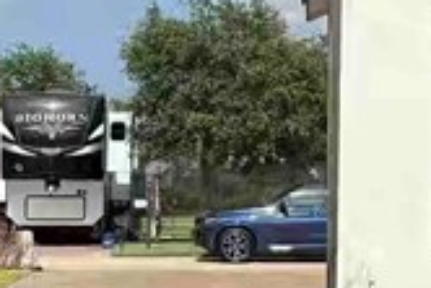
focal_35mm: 154
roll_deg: -1.4
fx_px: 1845
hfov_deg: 13.2
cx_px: 387
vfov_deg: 8.9
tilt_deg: +5.5
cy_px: 36
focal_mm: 6.76
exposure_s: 1/5714
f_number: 1.78
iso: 80
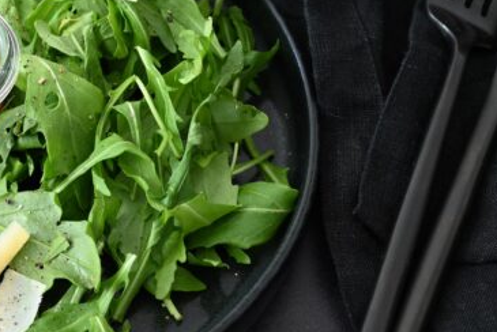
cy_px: 138
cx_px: 48
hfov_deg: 19.1
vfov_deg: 13.1
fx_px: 1451
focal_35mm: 105
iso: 100
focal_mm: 50
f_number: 9
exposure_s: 1/4
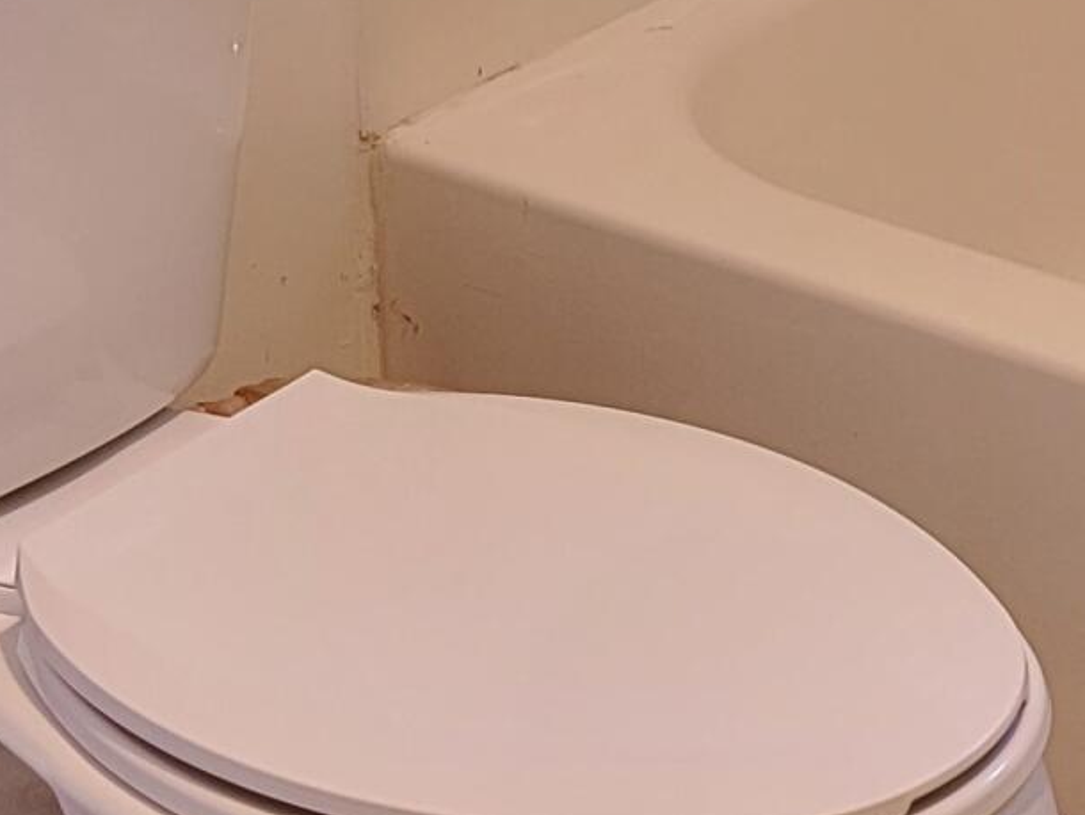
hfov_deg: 16.5
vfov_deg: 12.4
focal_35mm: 118
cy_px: 39
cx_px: 978
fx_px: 3700
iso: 200
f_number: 1.8
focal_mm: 6.7
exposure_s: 1/60
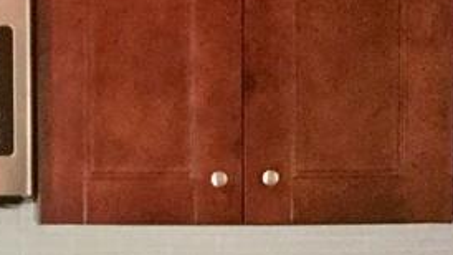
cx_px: -25
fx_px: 1513
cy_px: 238
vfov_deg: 9.6
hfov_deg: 16.6
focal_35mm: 126
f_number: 2.4
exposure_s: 1/15
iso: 200
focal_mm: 3.3
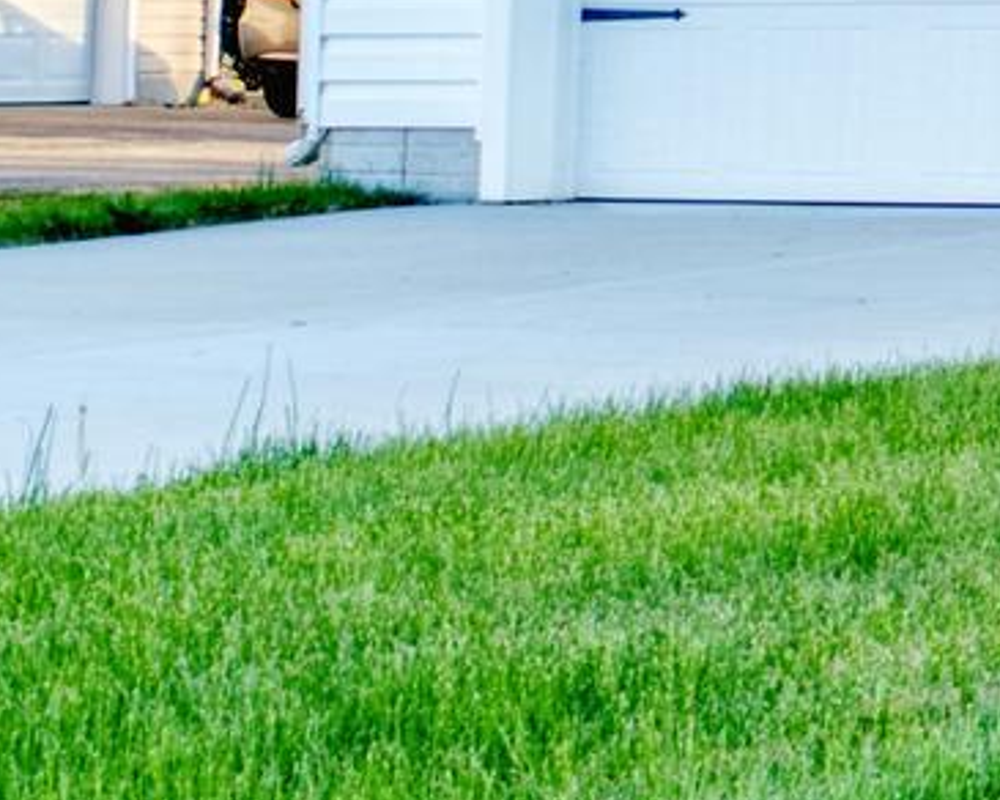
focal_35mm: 195
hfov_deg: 8.8
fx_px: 5771
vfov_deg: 7.6
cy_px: -773
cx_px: 2521
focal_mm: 25
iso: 100
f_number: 8
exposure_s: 1/160
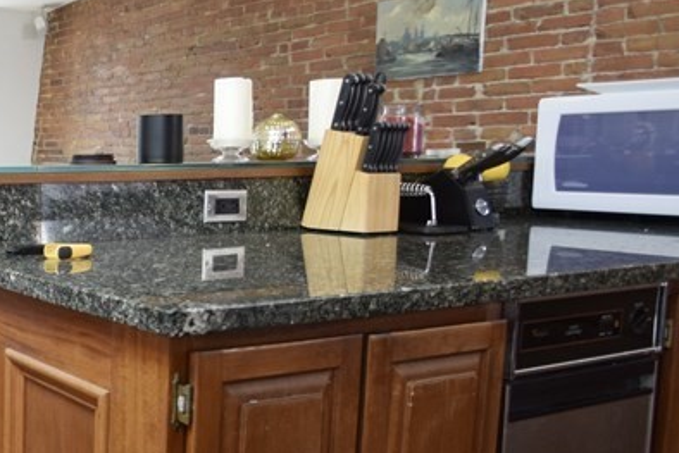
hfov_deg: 37.0
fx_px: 736
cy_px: 223
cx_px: -148
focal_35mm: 39
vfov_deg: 34.2
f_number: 4
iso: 500
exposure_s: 1/60
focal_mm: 10
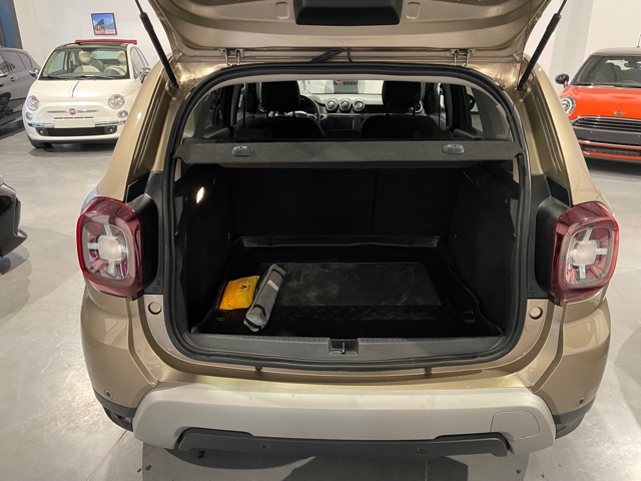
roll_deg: -0.4
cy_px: 240
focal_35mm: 26
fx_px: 481
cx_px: 320
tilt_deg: -23.3
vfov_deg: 53.1
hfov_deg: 67.3
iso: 500
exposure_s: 1/50
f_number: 1.6
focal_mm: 4.2
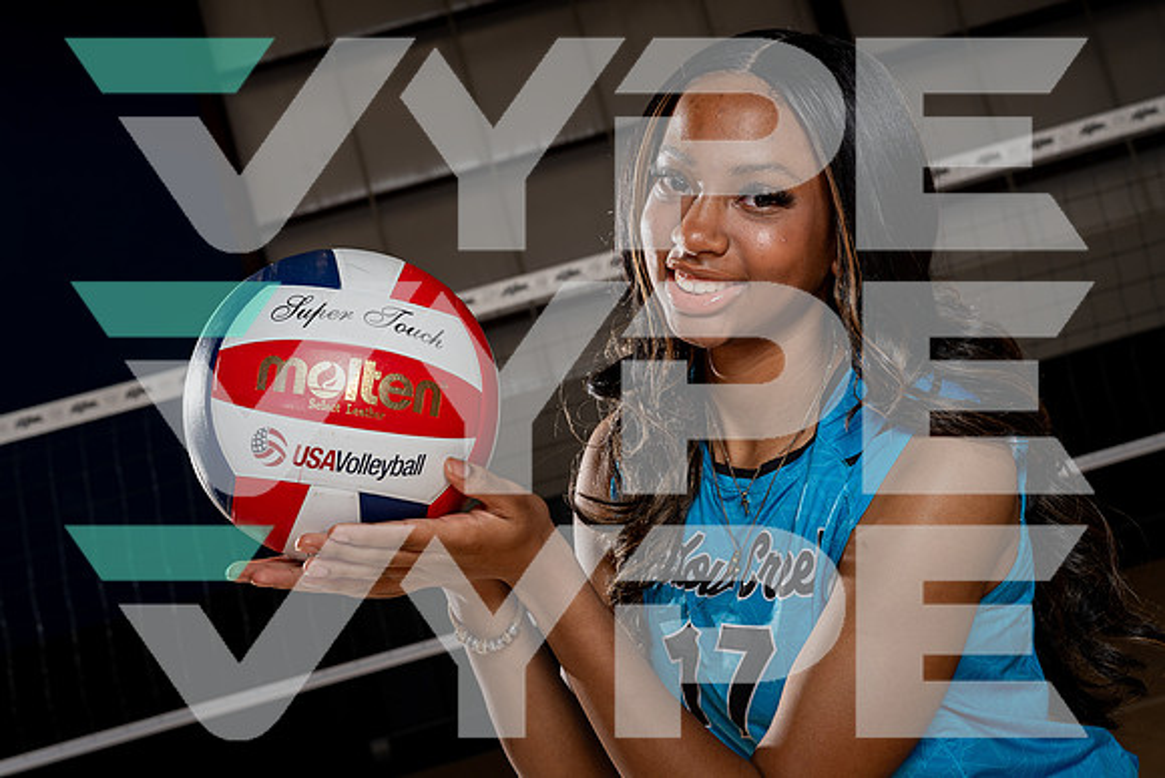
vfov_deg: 27.0
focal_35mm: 50
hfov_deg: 39.6
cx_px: 582
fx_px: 1618
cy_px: 389
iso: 100
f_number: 8
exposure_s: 1/250
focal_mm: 50
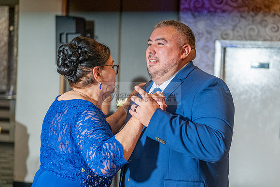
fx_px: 683
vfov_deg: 15.6
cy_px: 117
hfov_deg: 23.1
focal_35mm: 88
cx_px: 176
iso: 500
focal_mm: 70
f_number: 2.8
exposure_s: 1/250
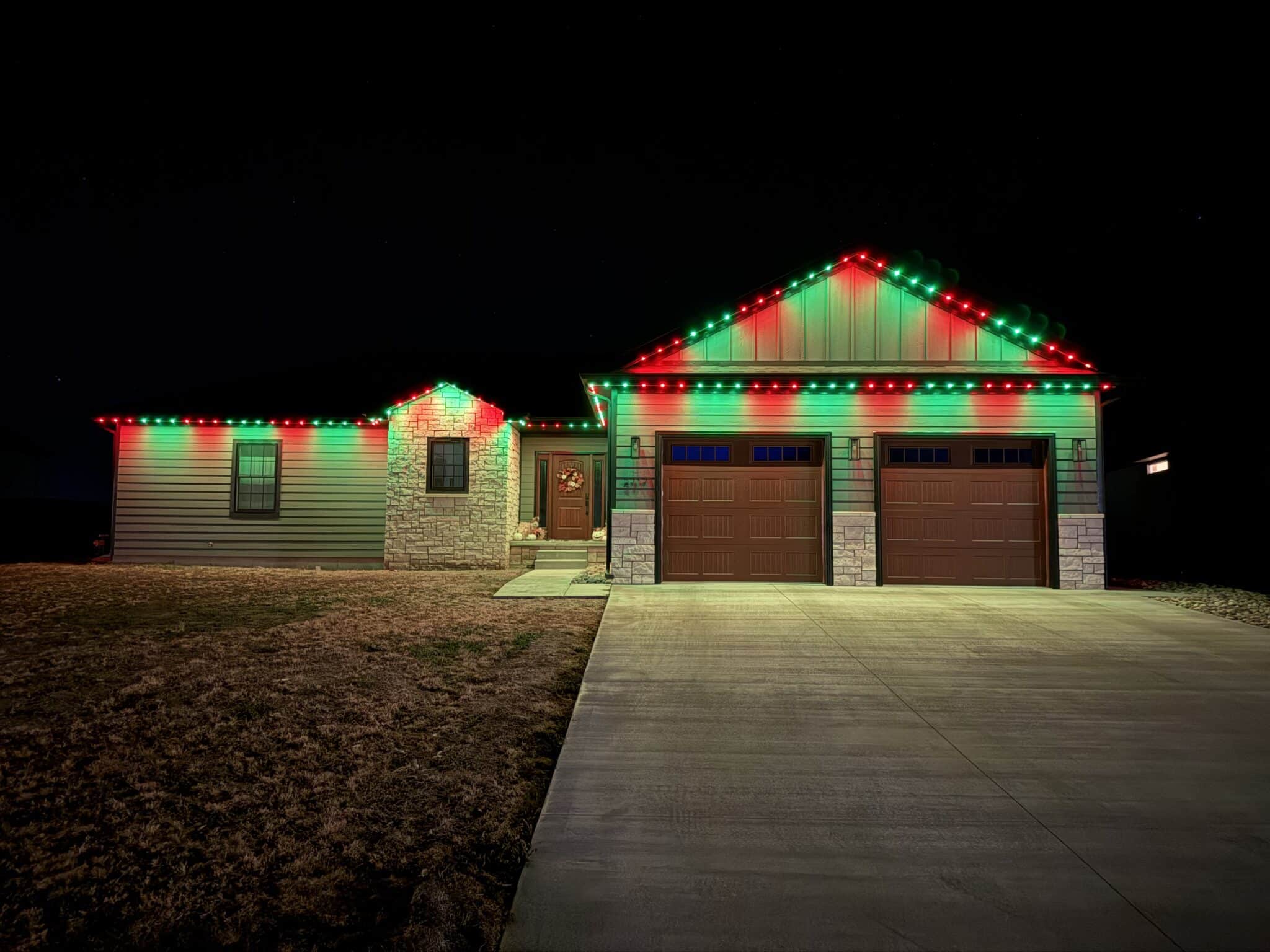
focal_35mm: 24
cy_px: 476
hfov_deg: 71.6
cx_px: 635
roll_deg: -1.0
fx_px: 881
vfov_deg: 56.8
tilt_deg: +4.5
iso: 2500
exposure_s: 1/5
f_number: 1.78
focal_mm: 6.76
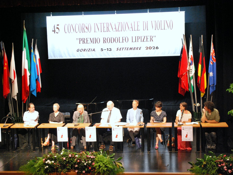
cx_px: 117
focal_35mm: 65
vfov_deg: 22.6
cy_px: 88
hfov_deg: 29.8
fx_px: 437
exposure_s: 1/30
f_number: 5.3
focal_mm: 40
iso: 1600
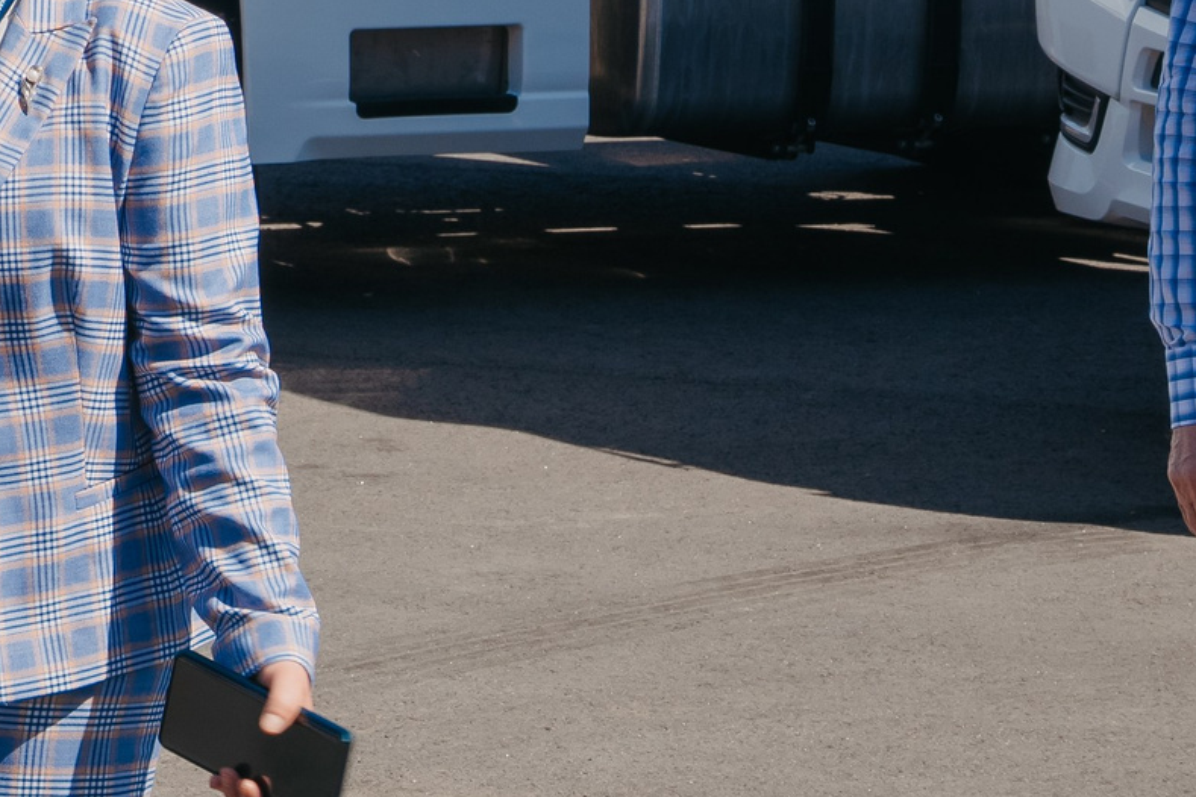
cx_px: 27
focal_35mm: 227
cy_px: -72
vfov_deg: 6.0
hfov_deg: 9.0
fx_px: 7541
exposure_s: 1/125
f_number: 14
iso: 160
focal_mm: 70
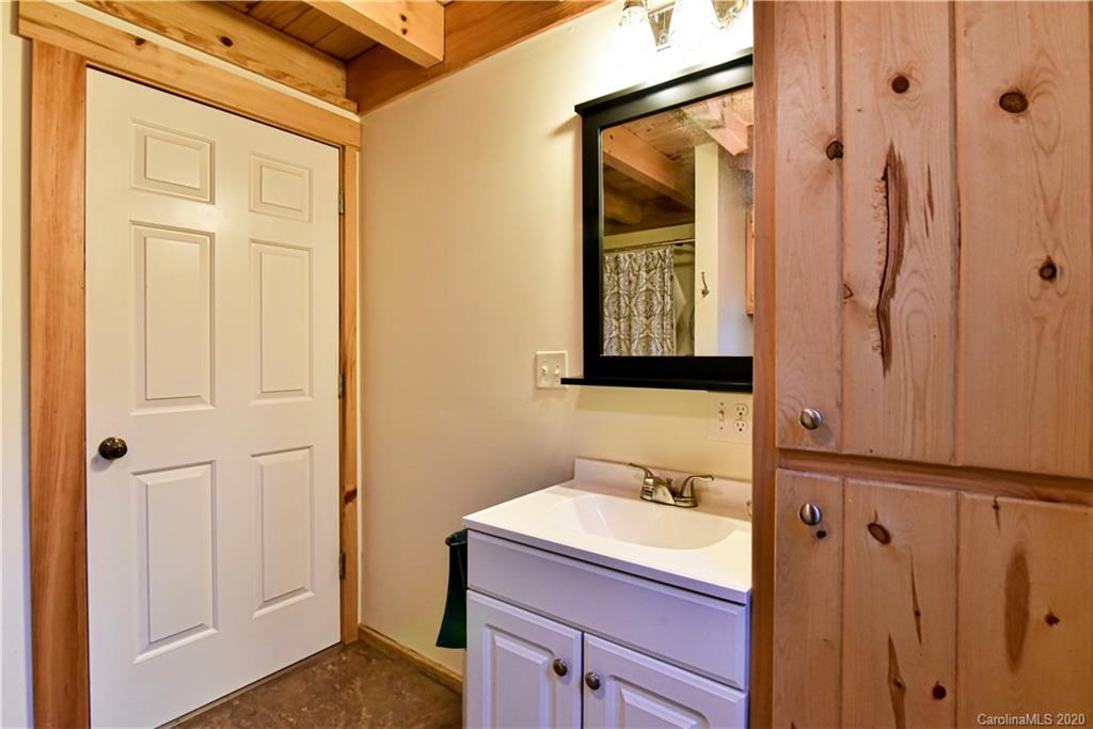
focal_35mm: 18
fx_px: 547
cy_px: 364
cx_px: 546
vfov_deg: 67.4
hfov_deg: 90.0
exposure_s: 1/80
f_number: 9
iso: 4000
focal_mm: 18
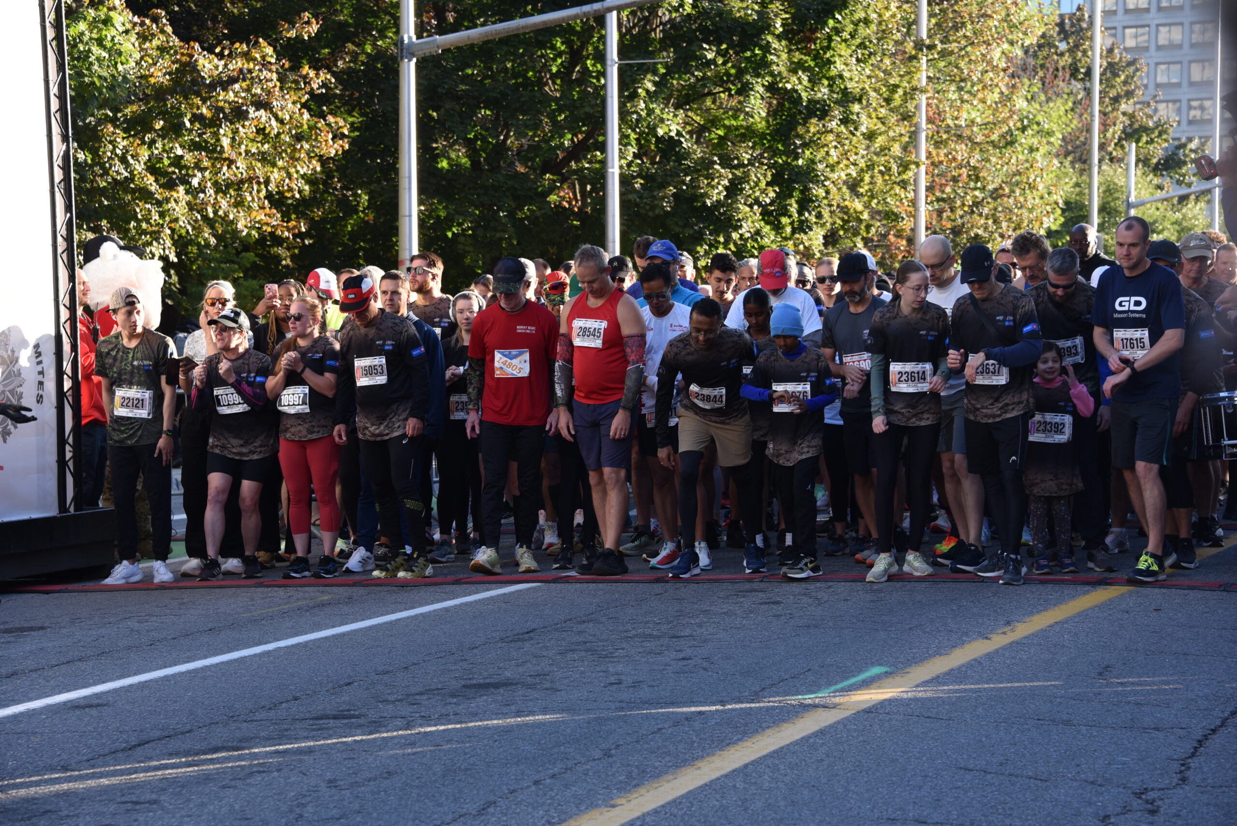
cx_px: 618
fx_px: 3369
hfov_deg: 20.8
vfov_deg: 14.0
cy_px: 413
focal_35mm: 98
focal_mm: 98
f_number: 6.3
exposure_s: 1/160
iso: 400
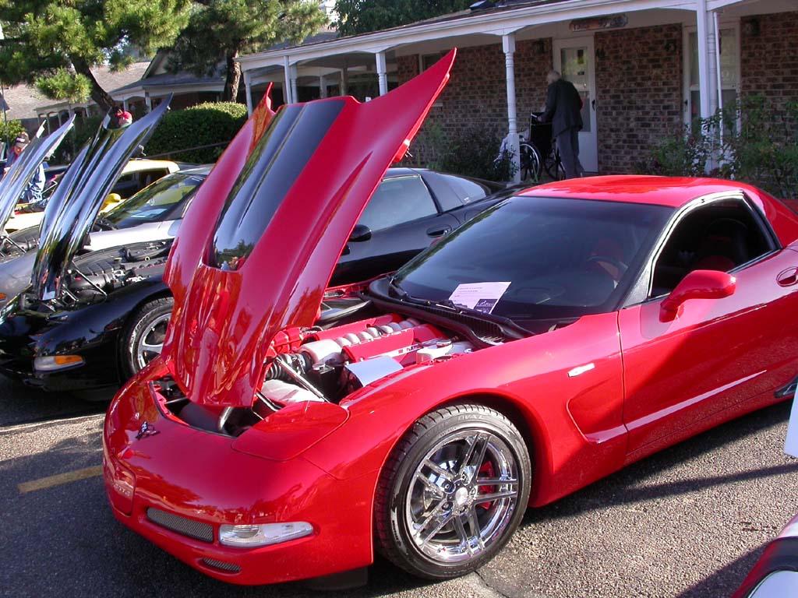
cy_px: 299
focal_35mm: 38
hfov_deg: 49.0
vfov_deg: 37.7
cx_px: 399
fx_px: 876
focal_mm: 7.85
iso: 100
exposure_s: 1/132
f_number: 4.7
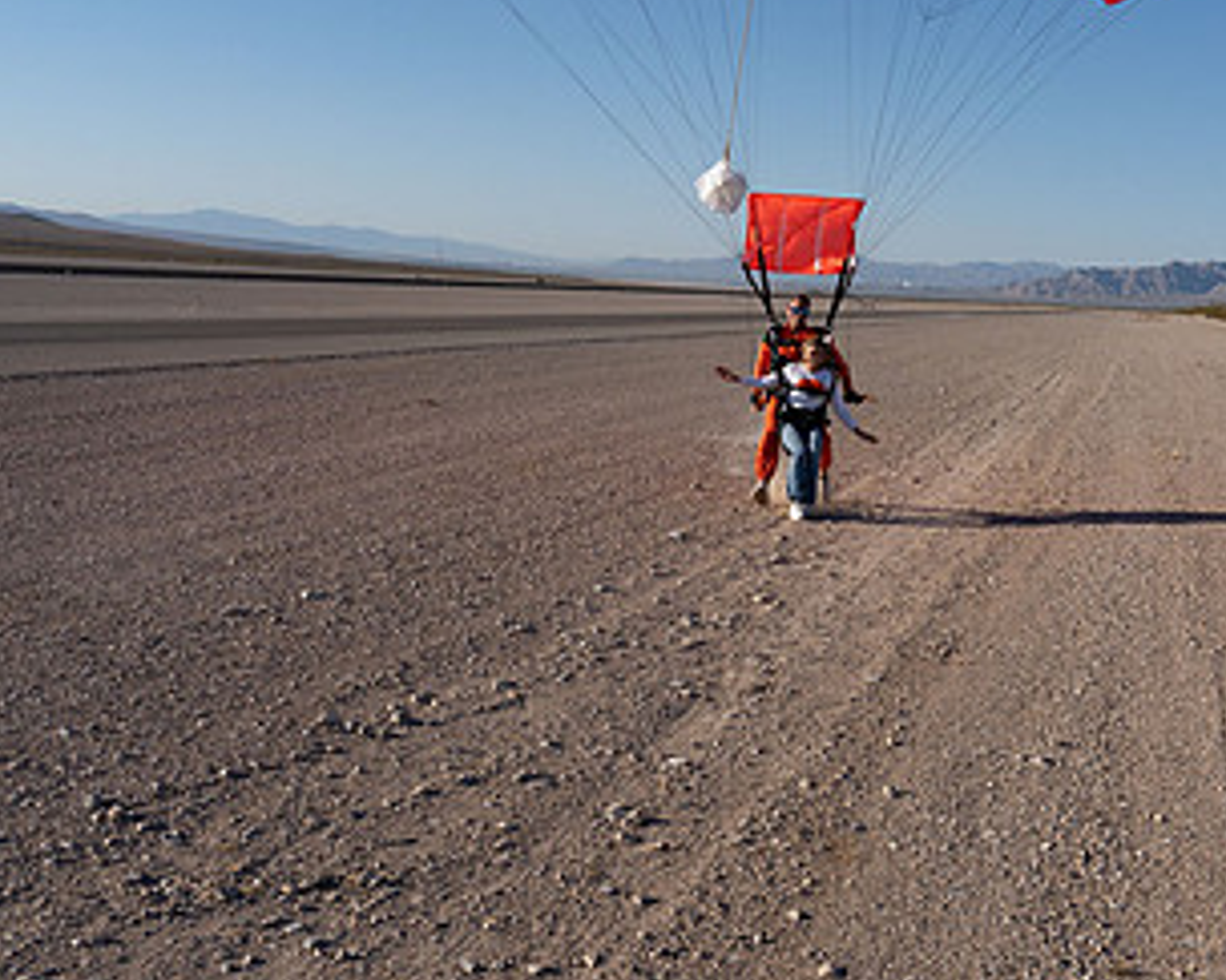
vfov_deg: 34.8
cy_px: 425
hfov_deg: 42.3
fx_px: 1560
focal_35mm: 43
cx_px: 827
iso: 800
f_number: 10
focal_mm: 24
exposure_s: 1/2000
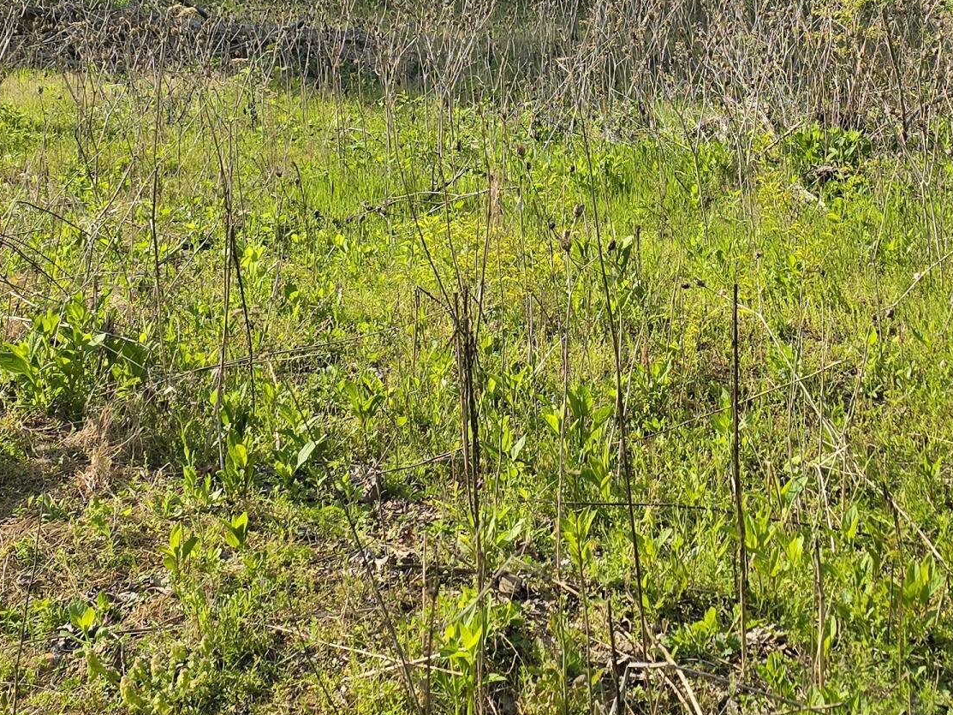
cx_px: 602
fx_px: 1707
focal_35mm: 62
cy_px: 22
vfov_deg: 22.8
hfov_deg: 31.0
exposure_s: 1/717
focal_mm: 6.3
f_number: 1.7
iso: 12
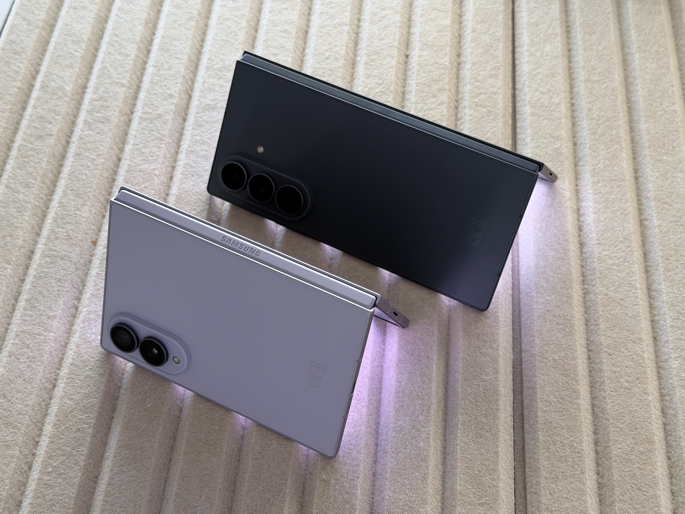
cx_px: 342
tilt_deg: -55.4
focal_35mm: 48
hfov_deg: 39.7
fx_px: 950
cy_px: 257
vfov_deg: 30.3
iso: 100
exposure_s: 1/70
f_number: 1.78
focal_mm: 6.76
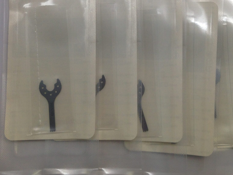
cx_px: 135
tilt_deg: -85.9
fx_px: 370
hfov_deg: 34.9
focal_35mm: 55
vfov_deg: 26.3
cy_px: 48
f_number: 2.4
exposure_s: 1/120
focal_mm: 4.12
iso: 64
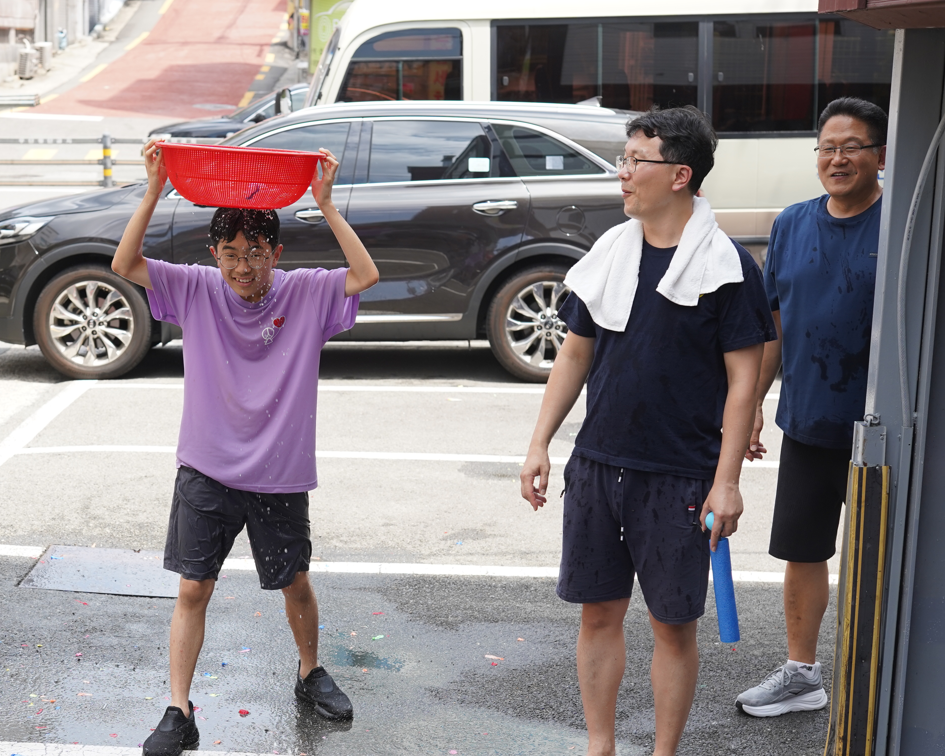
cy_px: 497
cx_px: 259
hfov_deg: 25.1
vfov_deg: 20.4
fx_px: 2098
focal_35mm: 75
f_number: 4.5
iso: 250
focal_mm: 50
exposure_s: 1/500
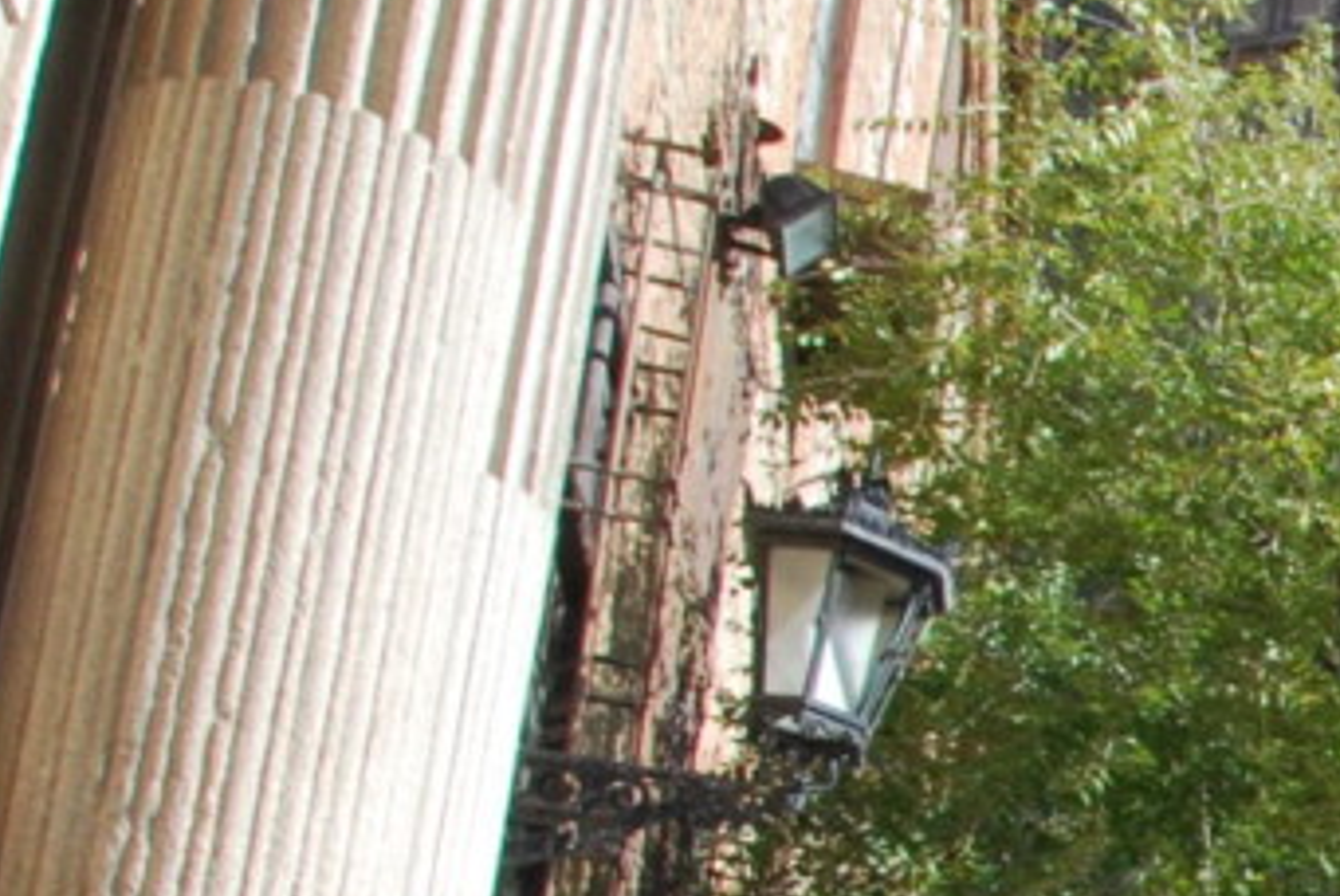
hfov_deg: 14.8
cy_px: 1509
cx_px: 2961
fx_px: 3823
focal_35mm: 103
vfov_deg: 12.4
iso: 400
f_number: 14
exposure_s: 1/125
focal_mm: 13
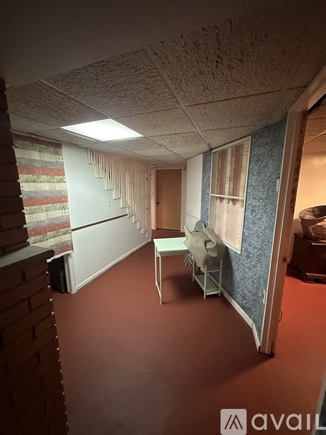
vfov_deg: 102.1
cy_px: 218
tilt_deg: -9.4
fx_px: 176
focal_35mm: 14
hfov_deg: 85.7
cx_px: 163
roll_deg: -0.7
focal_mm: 2.22
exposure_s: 1/40
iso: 1000
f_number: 2.2
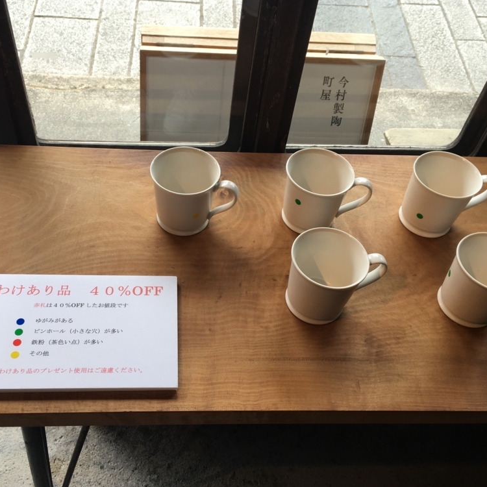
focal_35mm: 35
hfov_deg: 47.1
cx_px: 211
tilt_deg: -50.2
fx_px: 557
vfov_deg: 47.2
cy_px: 245
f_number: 2.2
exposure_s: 1/121
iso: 25
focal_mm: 4.15
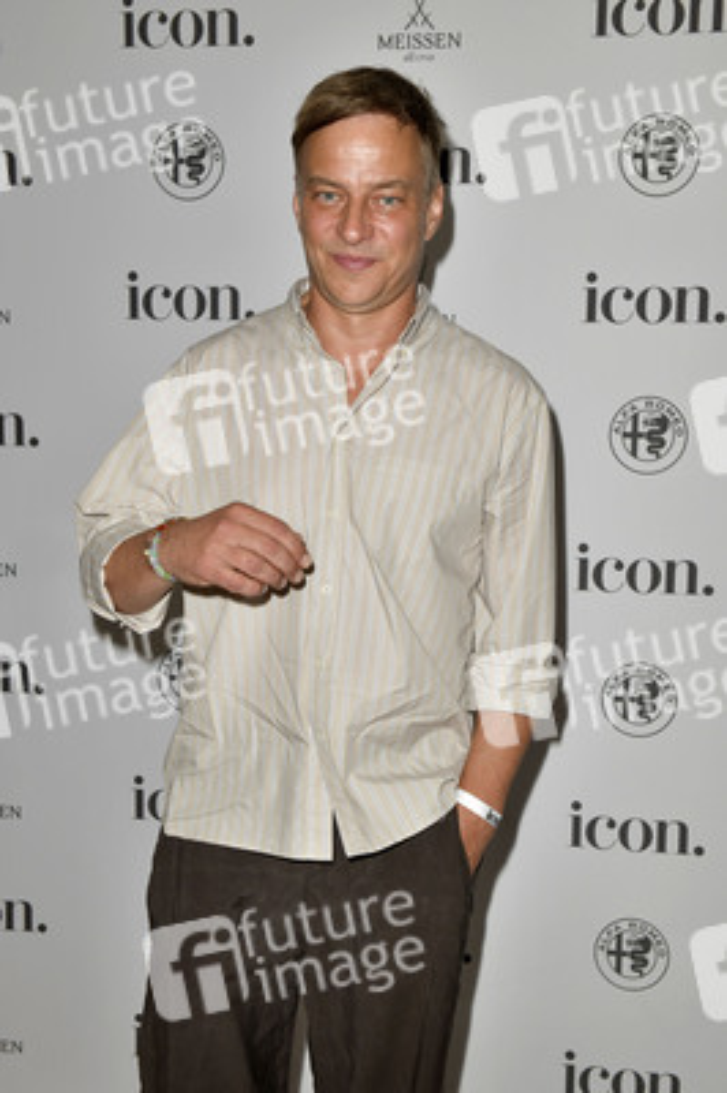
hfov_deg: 29.8
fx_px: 1365
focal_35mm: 45
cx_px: 364
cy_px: 546
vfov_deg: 43.6
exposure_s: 1/250
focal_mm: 45
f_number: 6.3
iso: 640
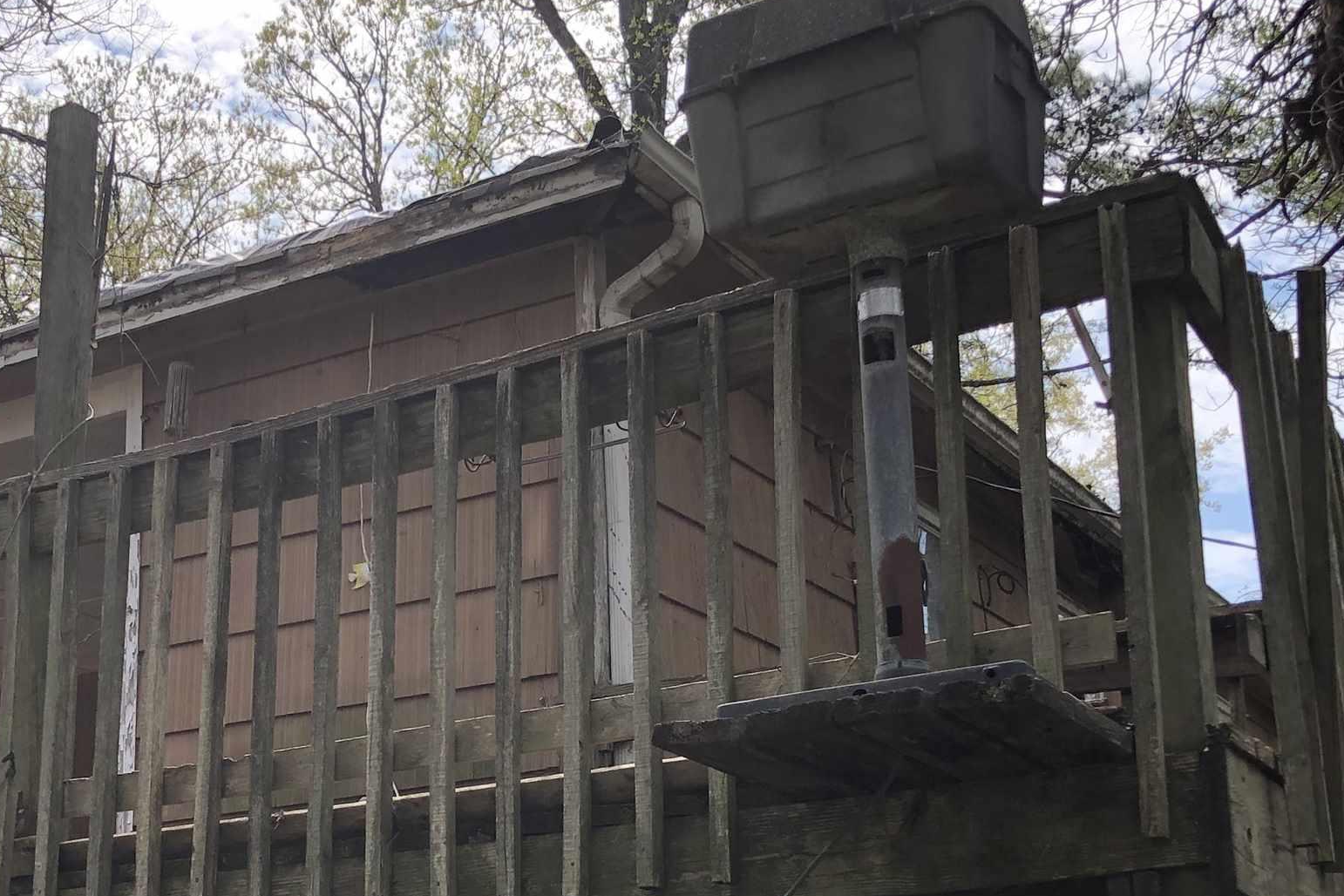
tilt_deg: +11.3
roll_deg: +1.4
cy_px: 742
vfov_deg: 23.0
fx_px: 2165
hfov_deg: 34.3
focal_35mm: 58
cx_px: 481
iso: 20
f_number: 1.8
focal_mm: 4
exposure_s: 1/842
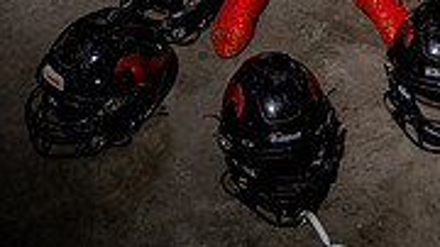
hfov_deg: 32.8
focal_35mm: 63
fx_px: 735
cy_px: -289
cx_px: 325
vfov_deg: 14.6
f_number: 8
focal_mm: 24
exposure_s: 1/250
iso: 100
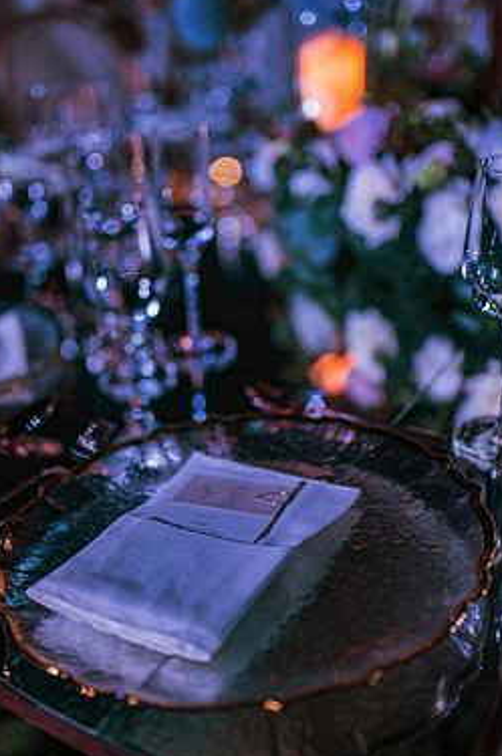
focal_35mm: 42
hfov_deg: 31.8
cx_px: 217
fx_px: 881
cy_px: 381
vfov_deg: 46.5
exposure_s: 1/160
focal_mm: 35
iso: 2000
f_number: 1.4
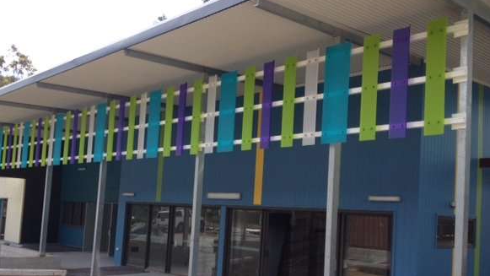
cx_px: 229
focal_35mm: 42
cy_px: 178
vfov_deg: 28.2
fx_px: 546
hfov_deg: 48.3
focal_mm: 4.28
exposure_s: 1/569
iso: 50
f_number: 2.4
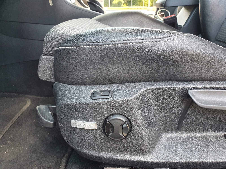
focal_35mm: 26
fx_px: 170
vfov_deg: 53.1
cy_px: 84
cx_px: 113
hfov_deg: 67.3
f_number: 2.4
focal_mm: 4.32
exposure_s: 1/120
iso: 250
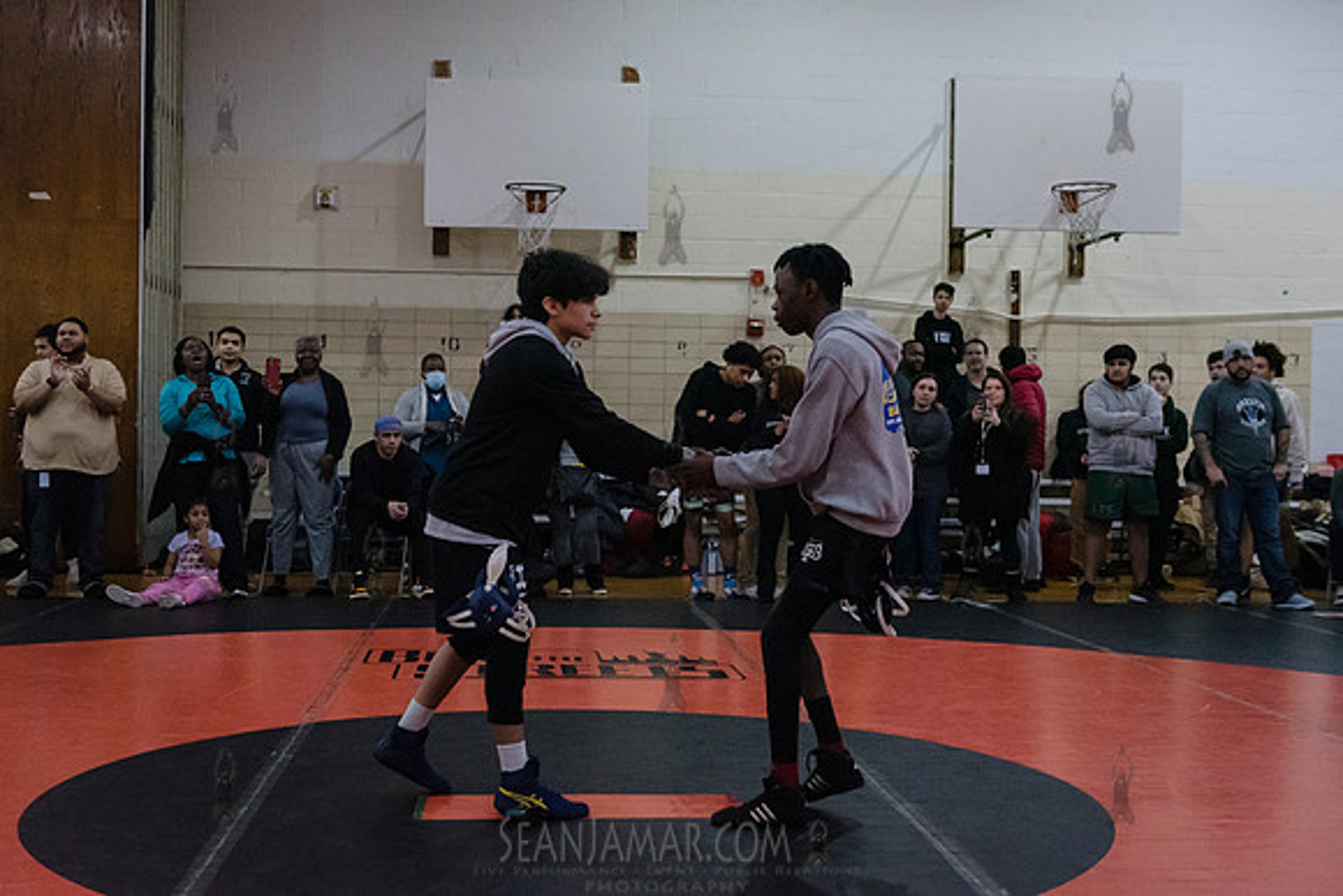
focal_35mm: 48
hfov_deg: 41.1
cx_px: 672
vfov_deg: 28.1
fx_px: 1791
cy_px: 448
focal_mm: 48
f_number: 3.2
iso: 8000
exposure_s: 1/400
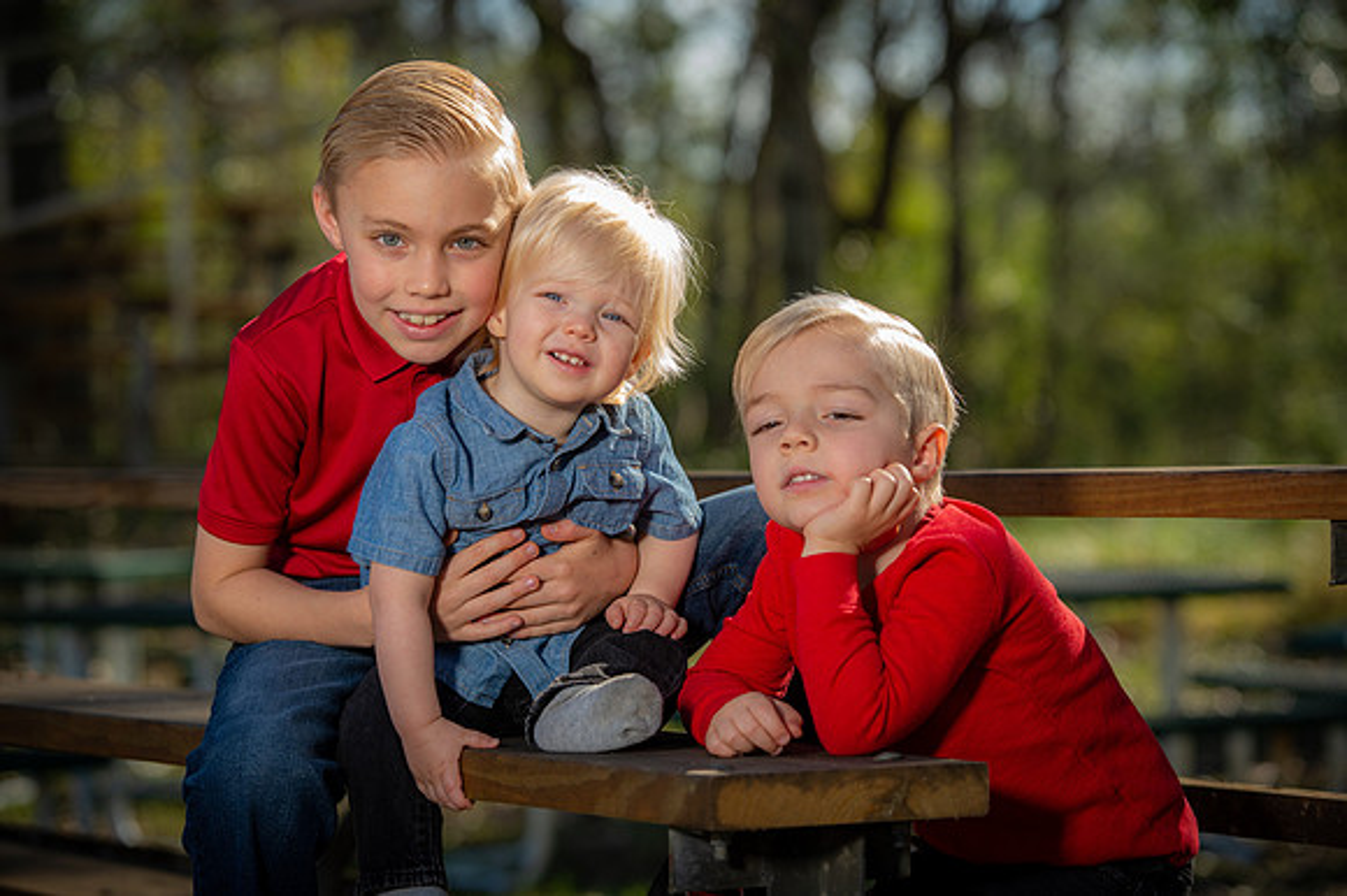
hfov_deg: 17.1
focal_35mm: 120
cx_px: 674
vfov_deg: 11.4
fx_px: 4487
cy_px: 448
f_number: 4.5
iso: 50
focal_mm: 120
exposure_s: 1/250
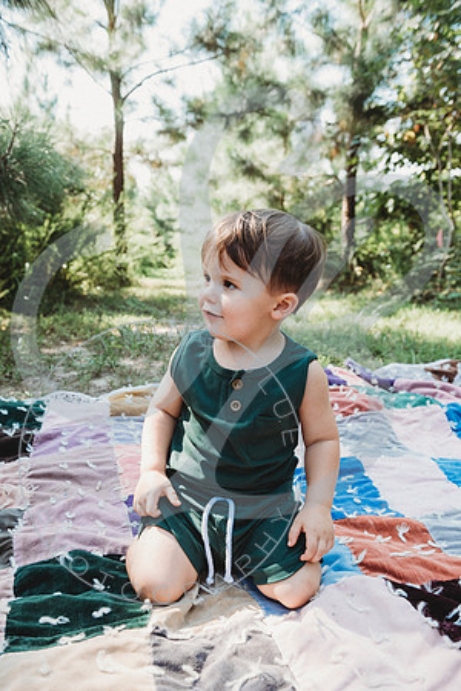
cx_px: 230
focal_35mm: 28
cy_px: 346
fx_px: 538
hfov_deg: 46.4
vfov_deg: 65.5
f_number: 5
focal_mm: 28
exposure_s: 1/125
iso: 200
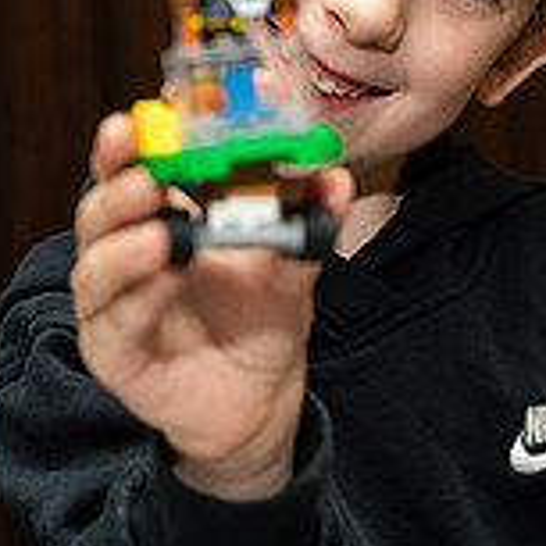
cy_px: 221
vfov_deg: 14.1
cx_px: 311
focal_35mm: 124
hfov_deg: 14.1
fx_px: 2213
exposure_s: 1/250
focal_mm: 33
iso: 800
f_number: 3.2
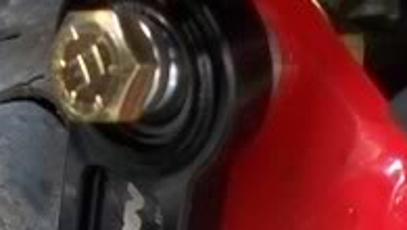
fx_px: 1739
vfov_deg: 7.4
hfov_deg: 13.3
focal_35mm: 161
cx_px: 278
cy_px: 358
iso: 400
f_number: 2.8
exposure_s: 1/30
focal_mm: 7.54
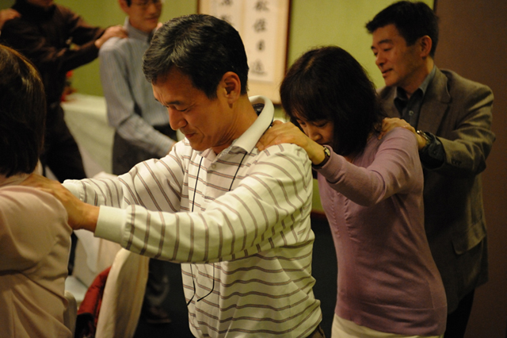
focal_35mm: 70
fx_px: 985
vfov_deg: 19.4
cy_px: 169
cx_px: 254
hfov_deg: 28.9
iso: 6400
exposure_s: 1/200
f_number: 2.8
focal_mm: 70
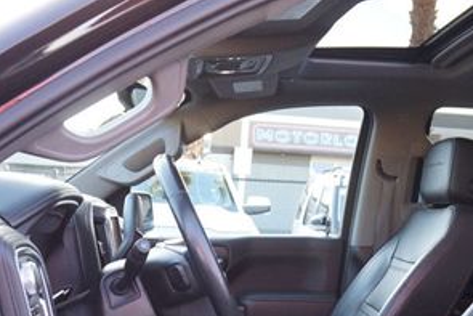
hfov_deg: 38.1
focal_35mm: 52
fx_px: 684
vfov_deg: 24.5
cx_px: 255
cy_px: 338
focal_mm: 16
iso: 800
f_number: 4
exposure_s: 1/160
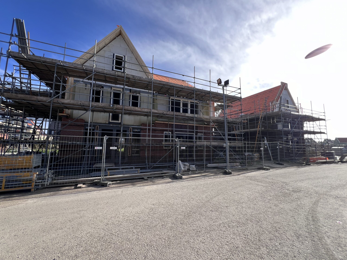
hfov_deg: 106.2
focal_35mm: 13
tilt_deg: +5.3
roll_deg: -1.3
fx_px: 130
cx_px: 174
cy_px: 130
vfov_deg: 89.9
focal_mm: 1.57
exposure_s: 1/419
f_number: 1.8
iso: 32
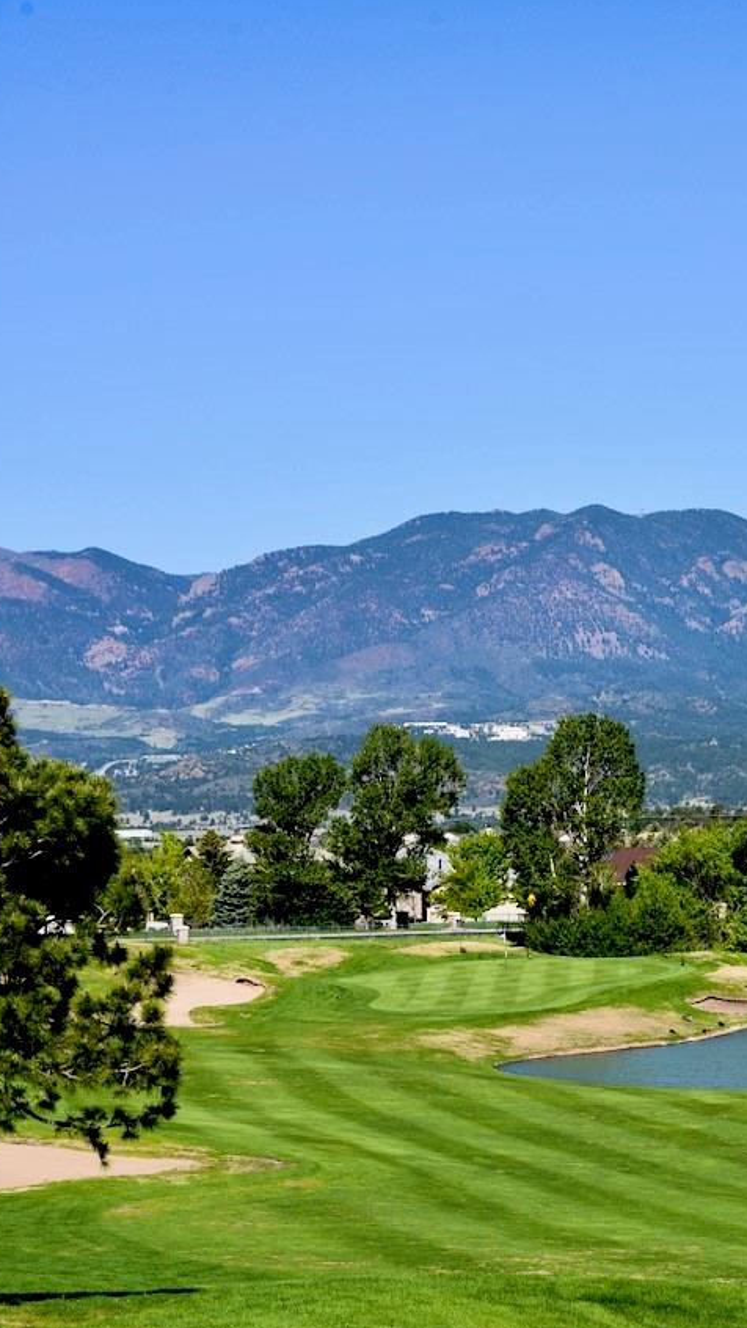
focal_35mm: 111
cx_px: 981
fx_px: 3908
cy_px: 665
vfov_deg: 19.3
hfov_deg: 10.7
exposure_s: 1/500
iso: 200
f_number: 11
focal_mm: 70
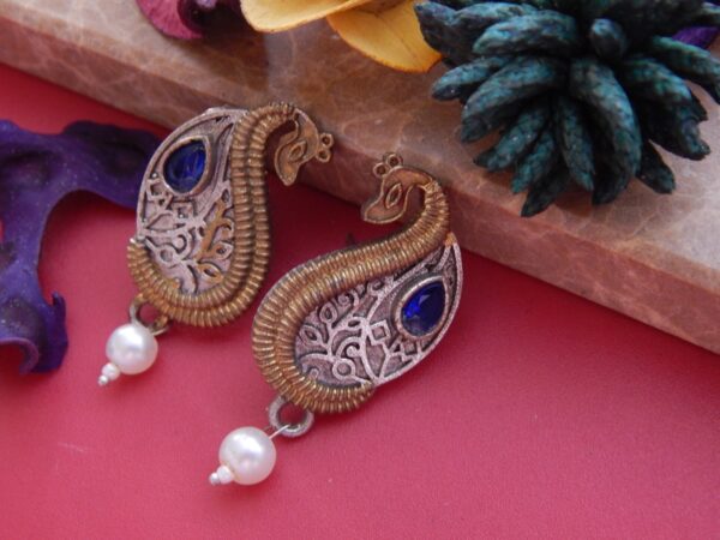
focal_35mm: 54
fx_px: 1123
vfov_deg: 27.0
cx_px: 360
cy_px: 270
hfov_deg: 35.5
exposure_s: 1/8
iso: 400
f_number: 3.8
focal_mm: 9.7
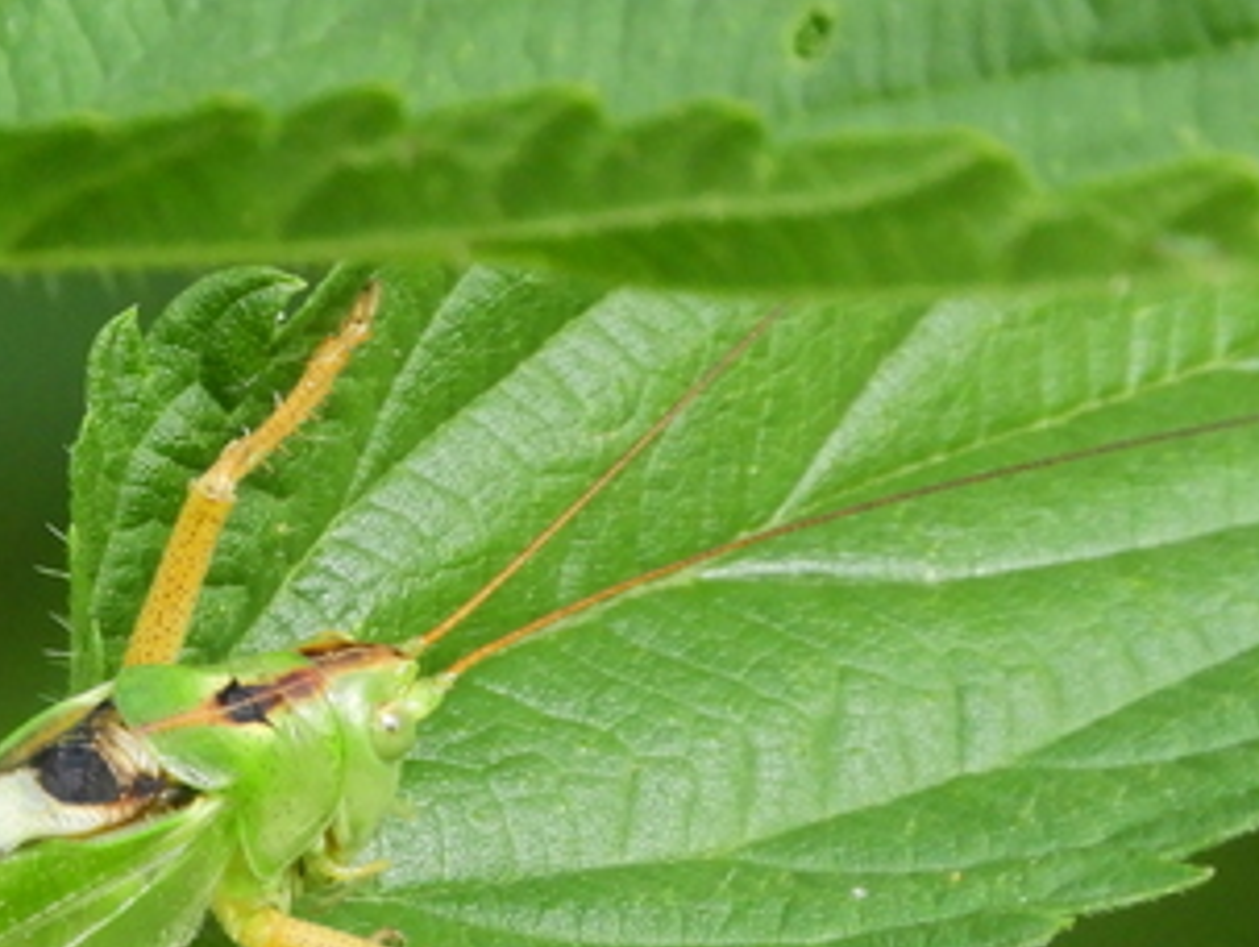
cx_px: 143
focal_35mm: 2249
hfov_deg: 0.9
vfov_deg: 0.7
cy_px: 947
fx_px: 81894
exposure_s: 1/250
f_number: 5.6
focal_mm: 143.3
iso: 400
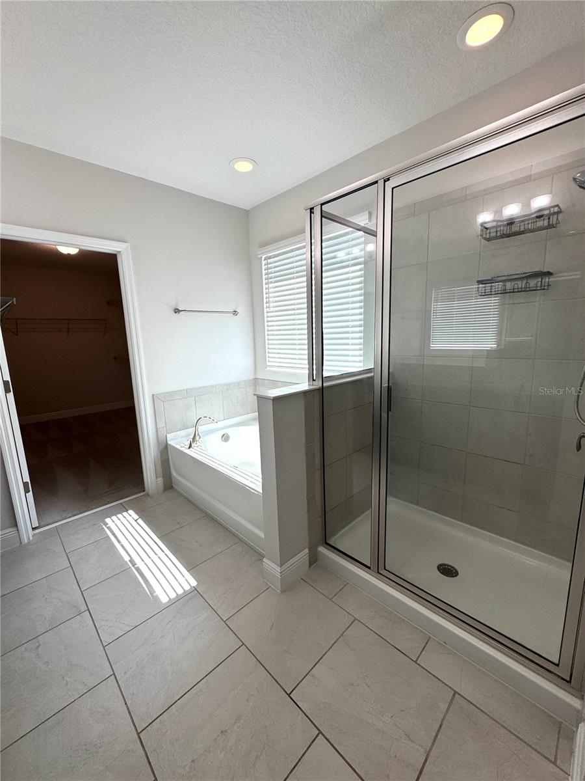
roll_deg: +2.0
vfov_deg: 102.1
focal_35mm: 14
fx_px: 315
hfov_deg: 85.7
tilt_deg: -9.8
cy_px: 390
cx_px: 292
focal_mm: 2.22
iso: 40
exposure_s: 1/151
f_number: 2.2
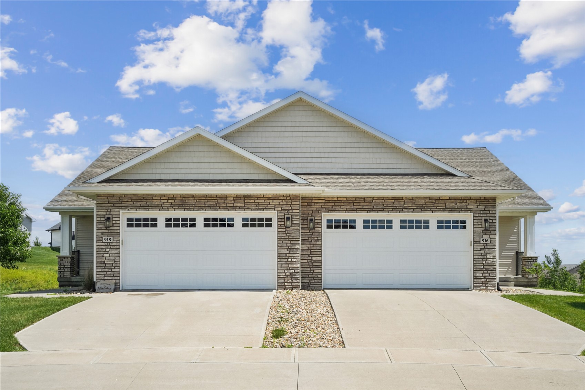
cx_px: 292
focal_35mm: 34
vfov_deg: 38.9
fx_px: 552
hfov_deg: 55.8
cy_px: 195
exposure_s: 1/4000
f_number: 8
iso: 800
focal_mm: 34
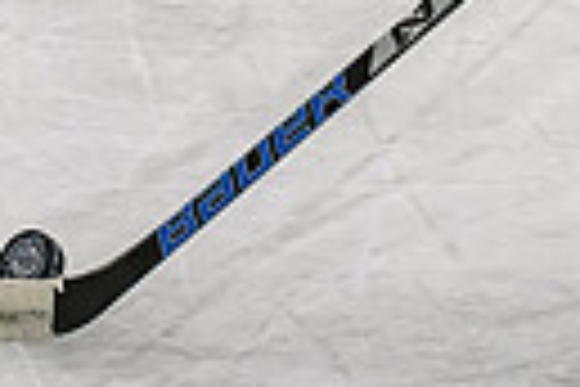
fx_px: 9730
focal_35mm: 604
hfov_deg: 3.4
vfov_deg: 2.3
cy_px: -665
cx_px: 772
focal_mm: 70
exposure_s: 1/800
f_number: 4
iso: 2500
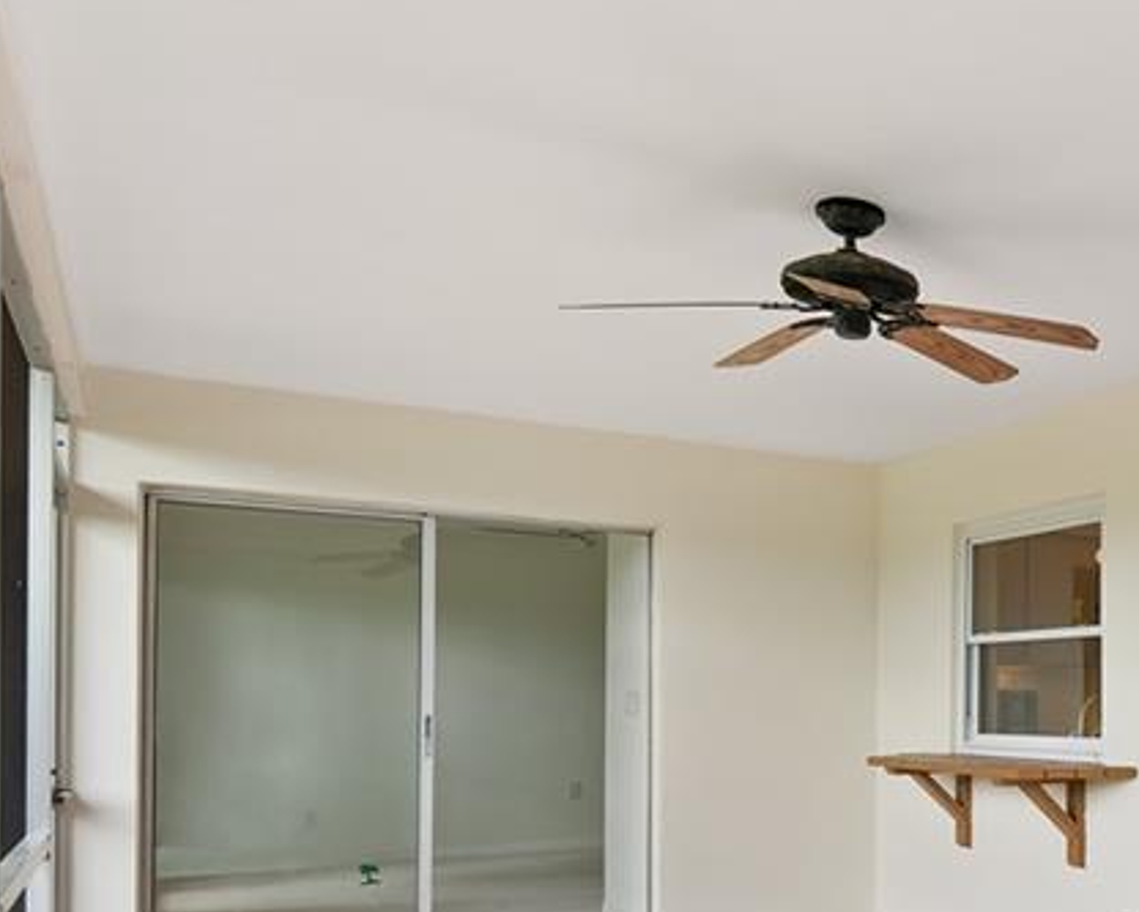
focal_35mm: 38
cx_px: 1325
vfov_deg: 38.0
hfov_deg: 37.6
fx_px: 1287
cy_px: 683
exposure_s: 1/4
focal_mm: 16.5
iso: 100
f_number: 9
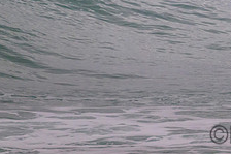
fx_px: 13285
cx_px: 290
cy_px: -37
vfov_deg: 0.7
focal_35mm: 2072
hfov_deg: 1.0
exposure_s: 1/1250
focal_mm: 800
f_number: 11
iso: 2800
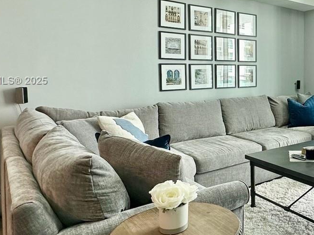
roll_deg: -0.1
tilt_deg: -1.8
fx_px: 308
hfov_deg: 48.9
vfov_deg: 41.3
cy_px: 81
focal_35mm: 34
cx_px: 276
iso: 100
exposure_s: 1/100
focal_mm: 2.22
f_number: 2.2
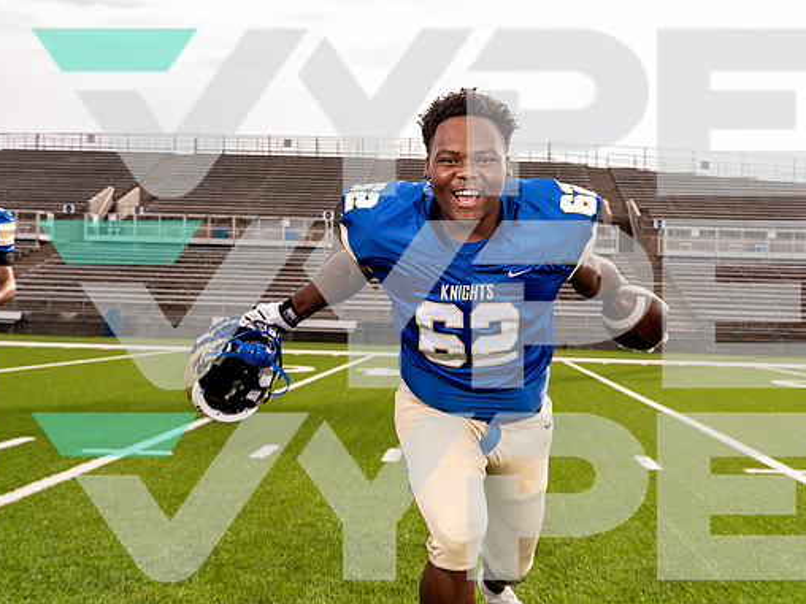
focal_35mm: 45
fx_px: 1048
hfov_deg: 42.0
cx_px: 441
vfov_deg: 32.2
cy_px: 305
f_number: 5.6
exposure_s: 1/250
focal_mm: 41
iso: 100
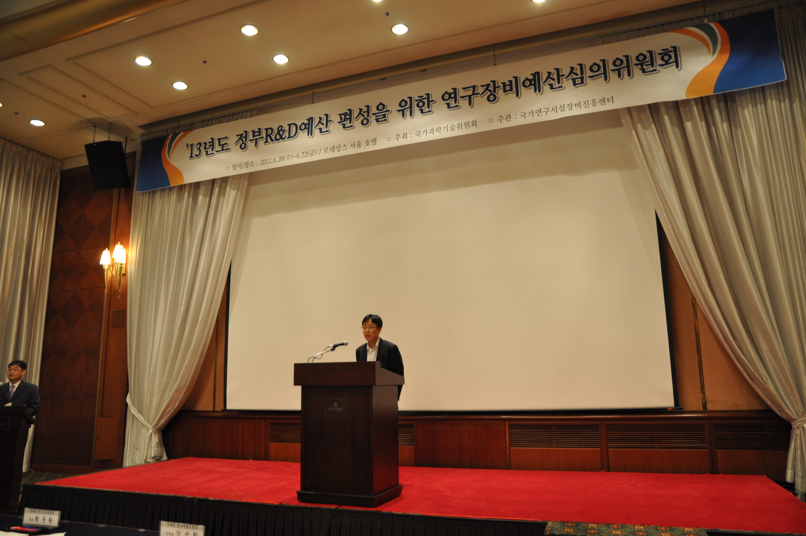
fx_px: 537
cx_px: 403
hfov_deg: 73.8
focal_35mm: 24
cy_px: 268
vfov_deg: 53.0
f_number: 4
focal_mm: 16
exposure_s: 1/15
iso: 560
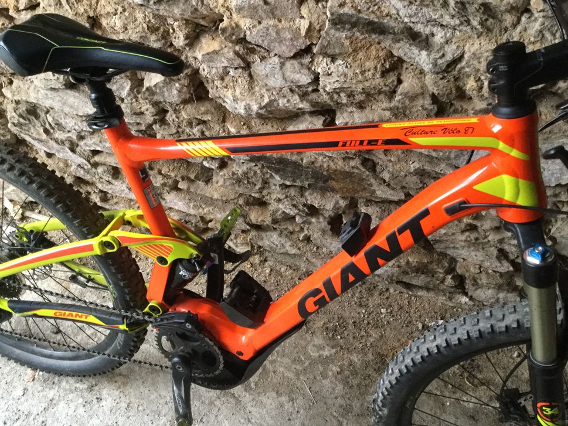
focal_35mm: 32
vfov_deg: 44.2
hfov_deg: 56.8
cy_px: 217
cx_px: 285
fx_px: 525
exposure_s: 1/17
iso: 200
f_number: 2.4
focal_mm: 3.3
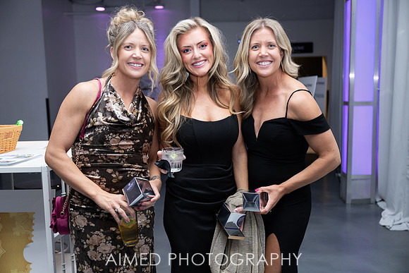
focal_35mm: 37
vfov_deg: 36.0
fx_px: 420
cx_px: 204
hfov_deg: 51.9
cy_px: 136
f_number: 2.8
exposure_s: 1/200
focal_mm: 37
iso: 800
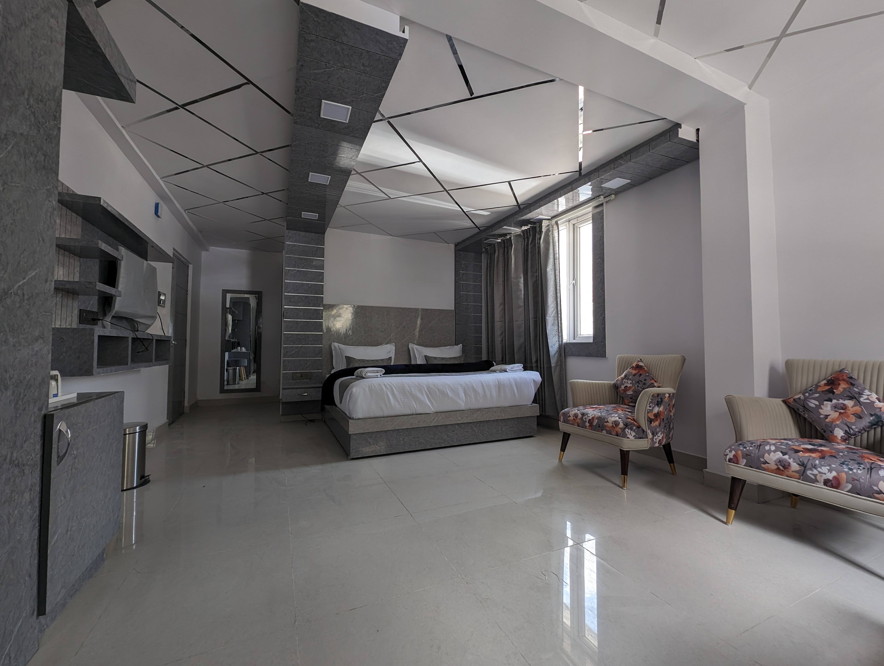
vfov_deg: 90.1
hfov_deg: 106.1
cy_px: 333
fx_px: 332
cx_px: 442
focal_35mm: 13
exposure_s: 1/65.4
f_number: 2.2
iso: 50
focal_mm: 1.95
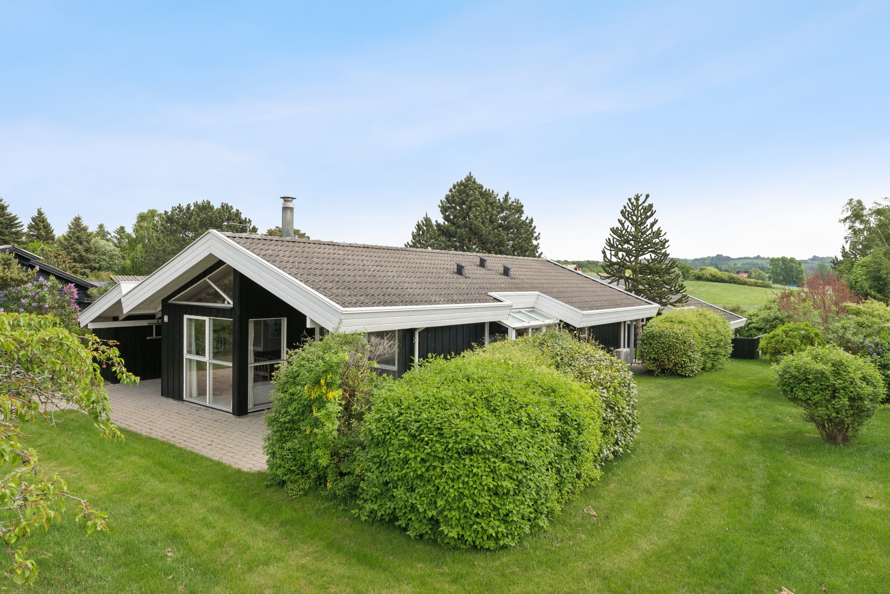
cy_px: 297
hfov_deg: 81.2
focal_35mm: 21
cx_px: 445
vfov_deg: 59.5
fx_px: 519
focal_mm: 21
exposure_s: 1/640
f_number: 7.1
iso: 160
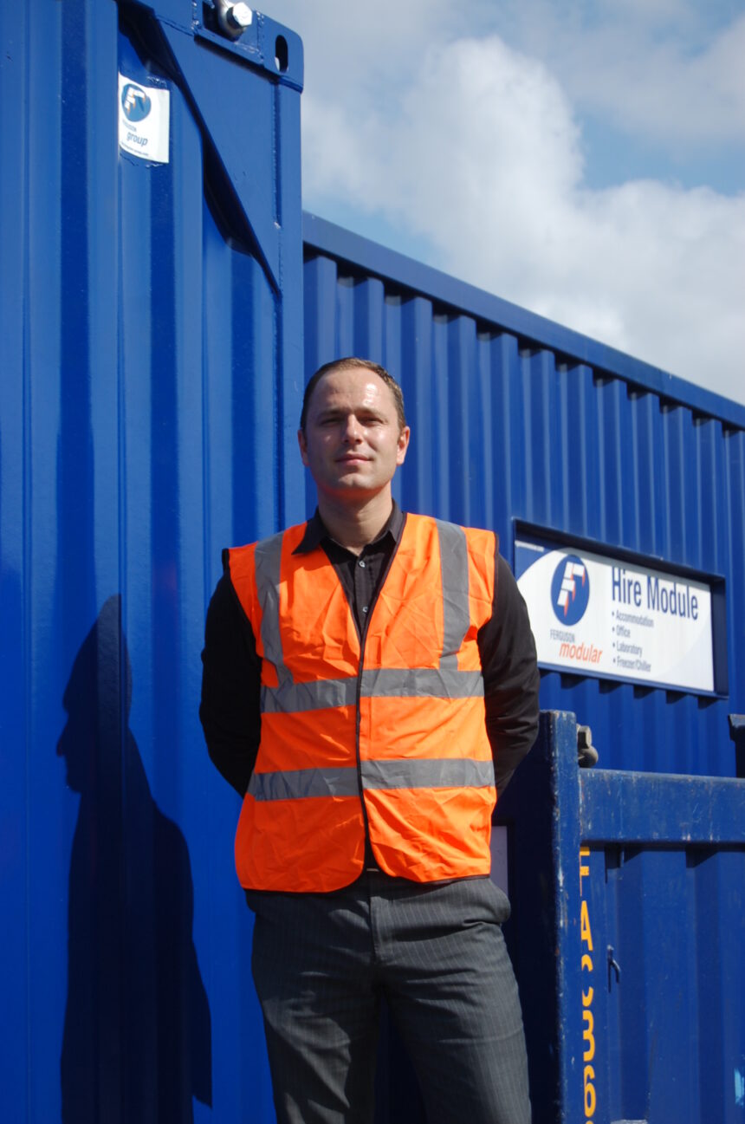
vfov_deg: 26.0
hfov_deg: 17.4
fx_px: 2430
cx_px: 372
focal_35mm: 78
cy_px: 562
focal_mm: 52
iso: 200
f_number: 5.6
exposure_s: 1/800
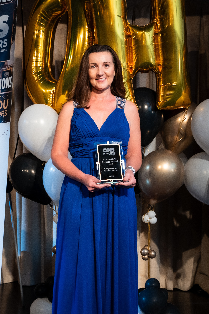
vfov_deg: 31.5
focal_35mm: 63
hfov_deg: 21.4
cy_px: 197
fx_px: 553
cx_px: 82
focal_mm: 33.7
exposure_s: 1/200
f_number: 2.8
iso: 1250
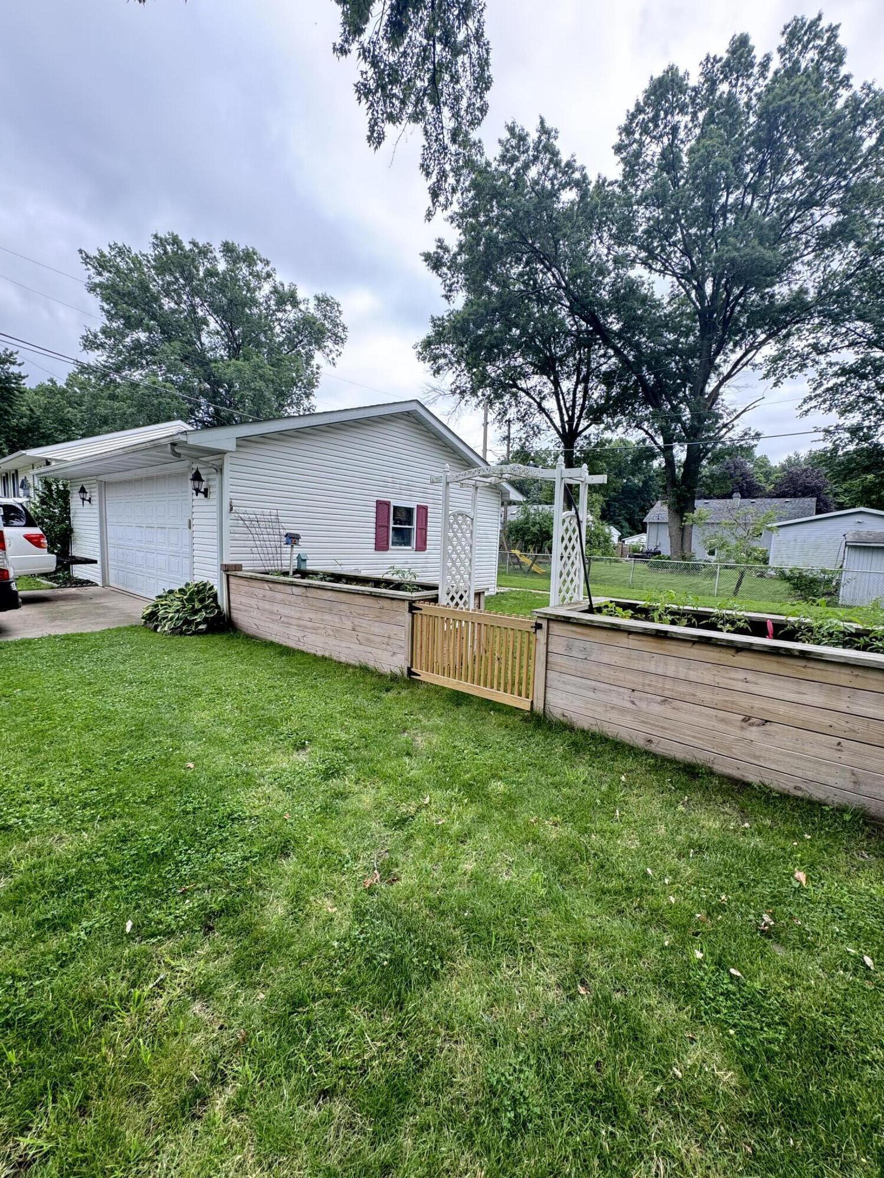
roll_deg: -2.3
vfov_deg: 102.1
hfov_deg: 85.7
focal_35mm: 14
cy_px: 589
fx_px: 477
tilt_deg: -6.3
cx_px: 442
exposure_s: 1/169
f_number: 2.2
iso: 40
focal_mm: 2.22
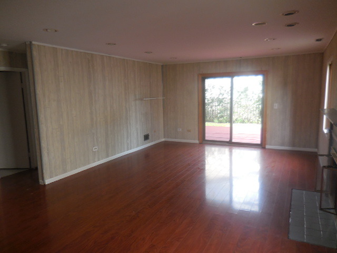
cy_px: 126
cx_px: 168
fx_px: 243
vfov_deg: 54.9
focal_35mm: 25
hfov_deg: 69.4
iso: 125
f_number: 3.3
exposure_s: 1/30
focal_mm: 4.5
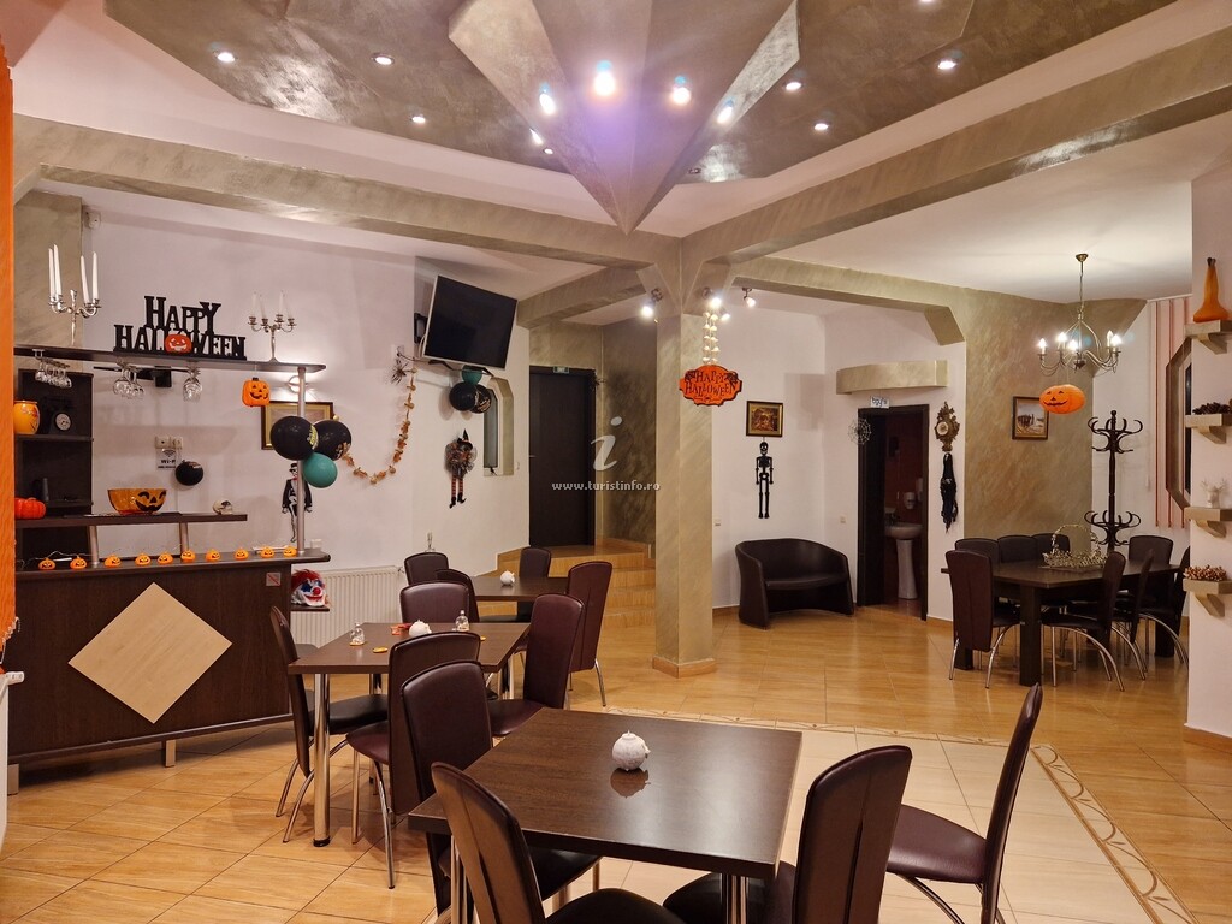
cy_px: 462
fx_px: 819
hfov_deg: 73.9
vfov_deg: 58.9
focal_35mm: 23
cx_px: 616
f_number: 1.8
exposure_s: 1/100
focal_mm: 5.4
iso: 320
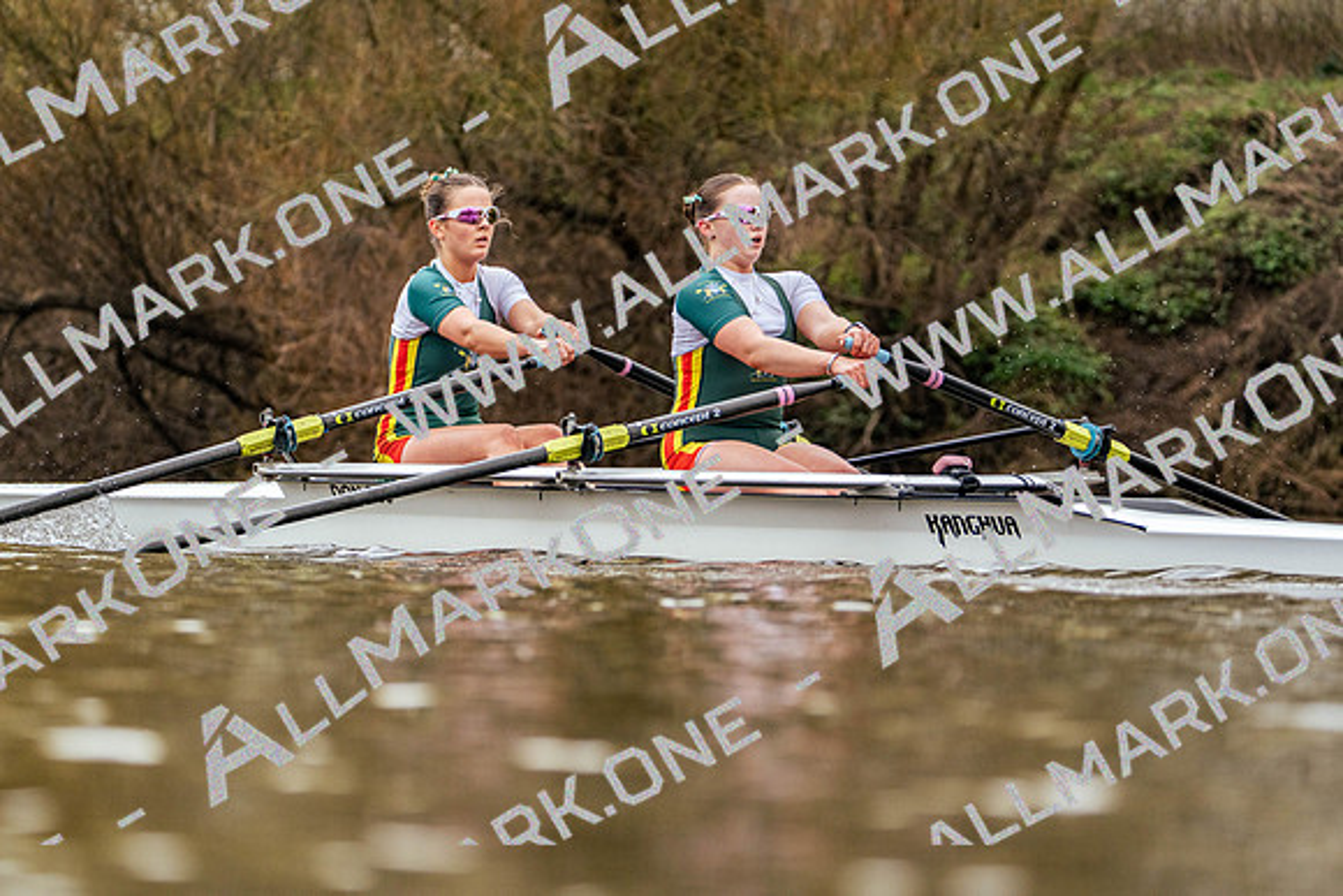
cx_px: 672
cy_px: 448
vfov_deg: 5.0
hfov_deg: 7.5
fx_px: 10261
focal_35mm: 275
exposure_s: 1/2000
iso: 2000
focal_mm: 275
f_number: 6.3
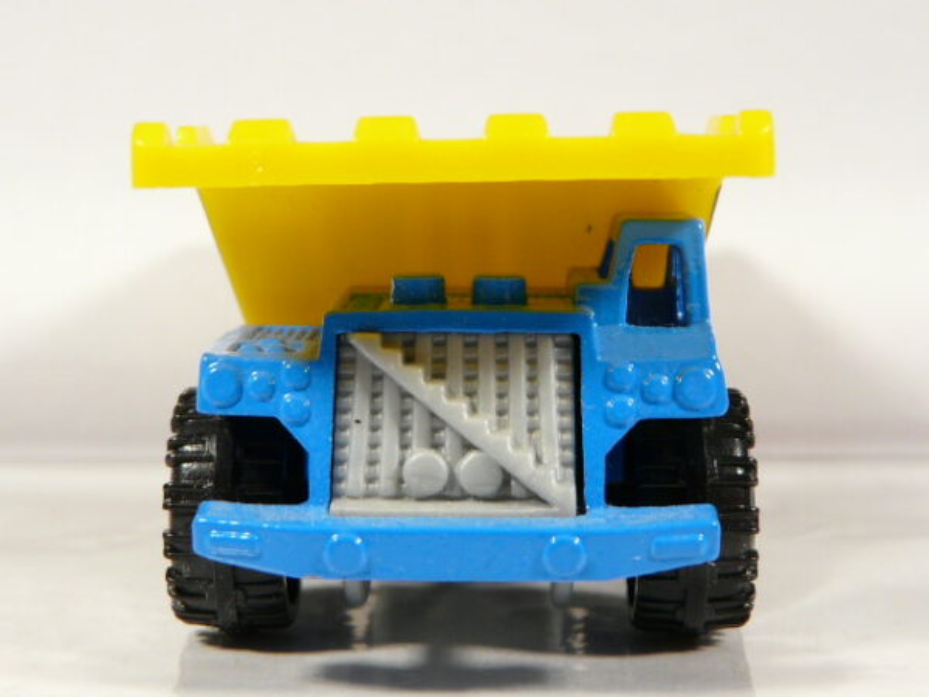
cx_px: 464
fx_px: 1852
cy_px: 348
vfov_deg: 21.3
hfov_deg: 28.2
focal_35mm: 69
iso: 100
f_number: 3.2
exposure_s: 1/40
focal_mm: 7
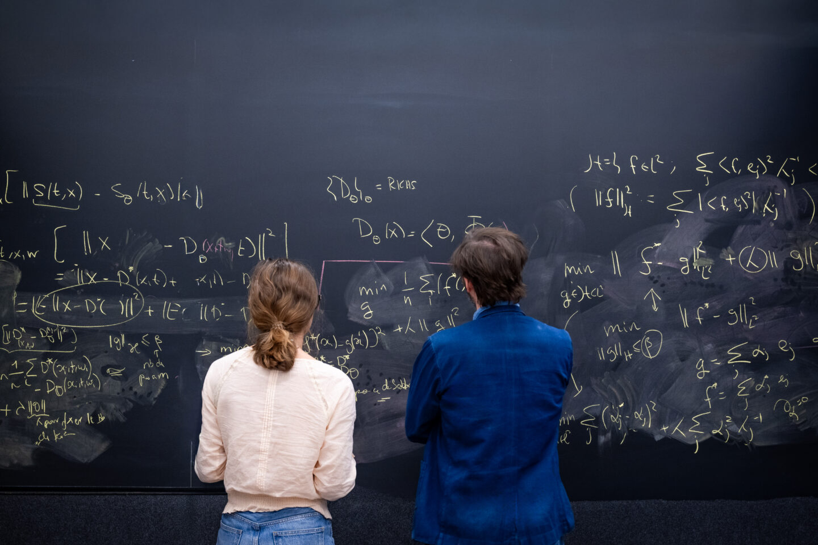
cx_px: 409
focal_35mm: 55
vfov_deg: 24.6
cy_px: 272
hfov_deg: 36.2
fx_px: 1250
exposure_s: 1/80
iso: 640
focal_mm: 55
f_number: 6.3
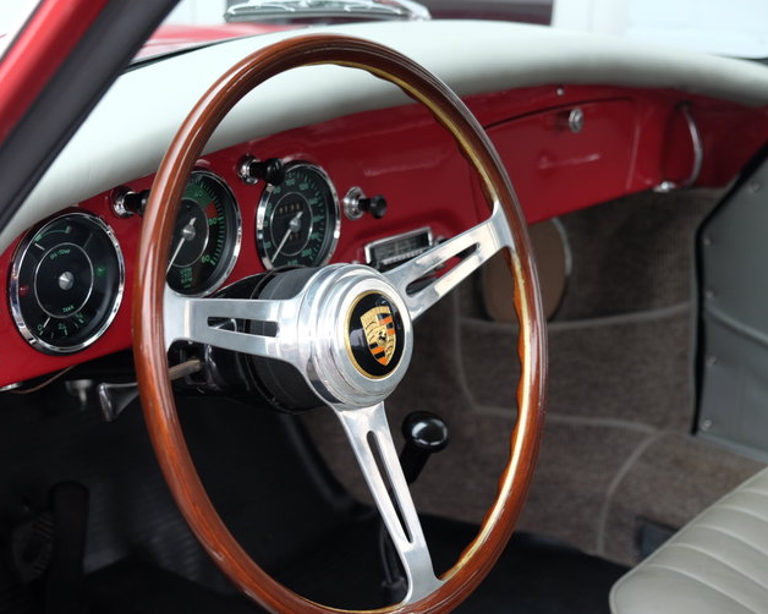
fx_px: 1409
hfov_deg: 30.5
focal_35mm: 62
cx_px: 344
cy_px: 307
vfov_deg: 24.6
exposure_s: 1/60
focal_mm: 35.8
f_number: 3.6
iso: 500
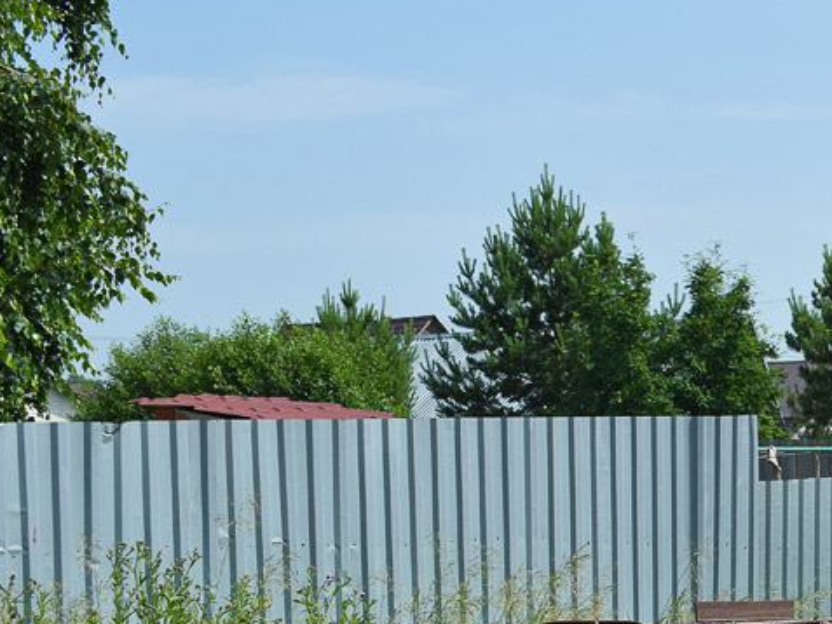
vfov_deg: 16.6
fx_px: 2092
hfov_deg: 20.9
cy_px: 619
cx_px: 1012
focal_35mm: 87
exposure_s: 1/1000
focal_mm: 24
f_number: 6.3
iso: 200
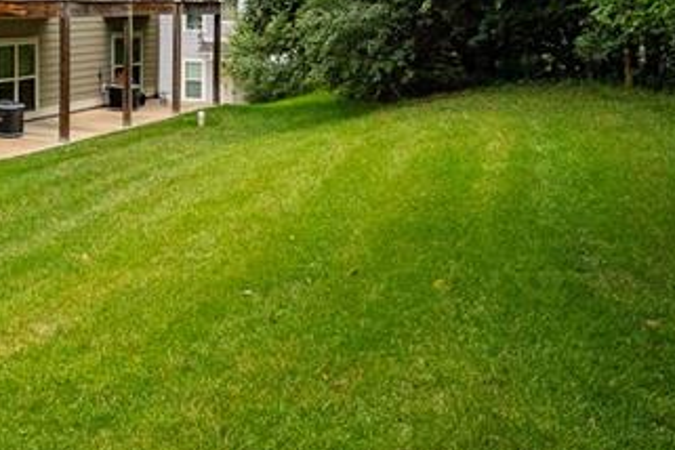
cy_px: -12
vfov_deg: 25.1
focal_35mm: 51
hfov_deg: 28.8
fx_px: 956
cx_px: -275
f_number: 11
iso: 1000
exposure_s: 1/800
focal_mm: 16
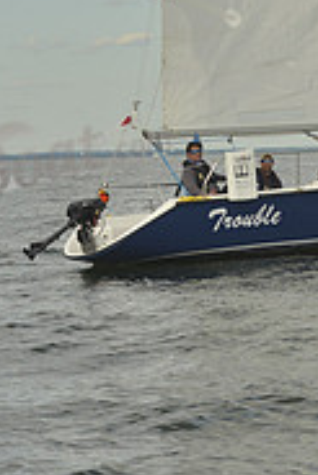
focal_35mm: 221
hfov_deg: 6.2
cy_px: -256
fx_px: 2923
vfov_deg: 9.1
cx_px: 306
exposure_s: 1/1250
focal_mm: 70
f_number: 6.3
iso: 200
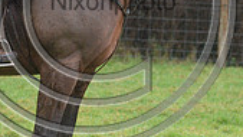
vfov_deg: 3.9
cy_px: -17
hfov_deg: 7.0
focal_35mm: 309
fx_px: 1991
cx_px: 72
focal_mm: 86
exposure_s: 1/800
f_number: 3.2
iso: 1600
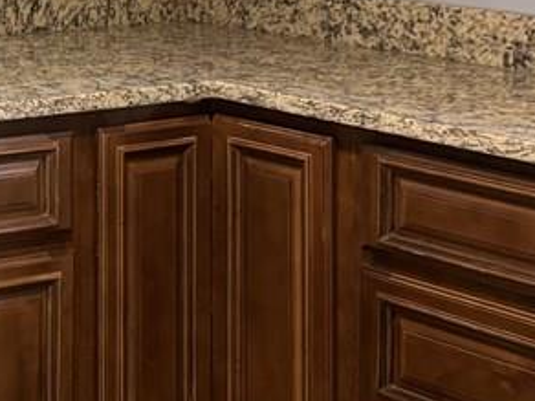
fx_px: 1762
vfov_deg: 12.5
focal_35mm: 114
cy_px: -140
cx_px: -403
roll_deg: -1.3
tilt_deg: -2.8
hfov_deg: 15.1
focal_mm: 5.96
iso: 160
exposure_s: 1/60
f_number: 1.6
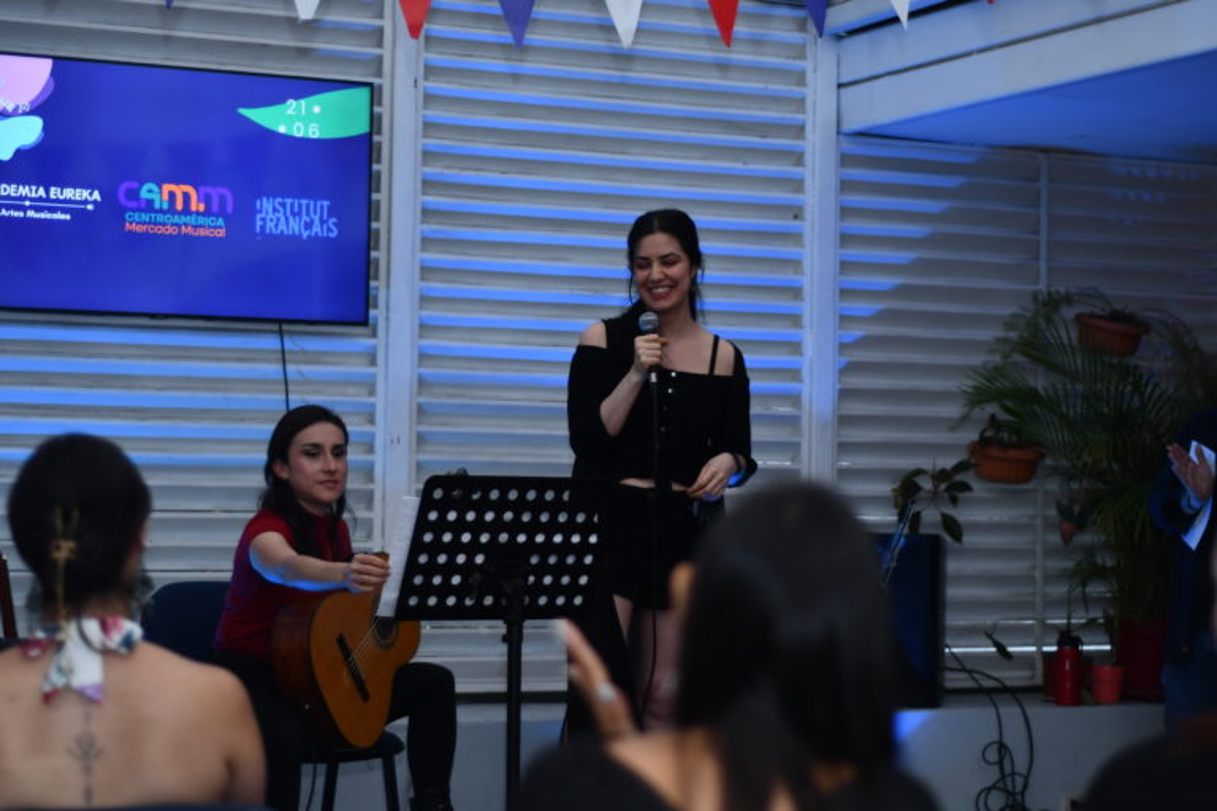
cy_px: 406
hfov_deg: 27.0
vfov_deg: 18.2
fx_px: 2535
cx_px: 608
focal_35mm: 75
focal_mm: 50
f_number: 1.8
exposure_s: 1/320
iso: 400
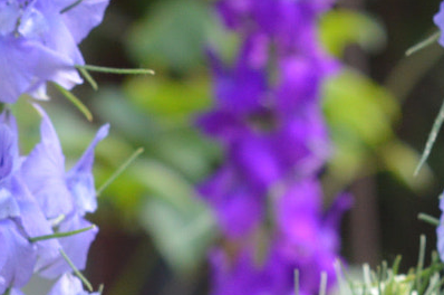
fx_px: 4088
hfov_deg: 6.2
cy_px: 412
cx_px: 216
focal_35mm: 332
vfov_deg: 4.1
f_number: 8
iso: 360
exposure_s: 1/125
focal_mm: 55
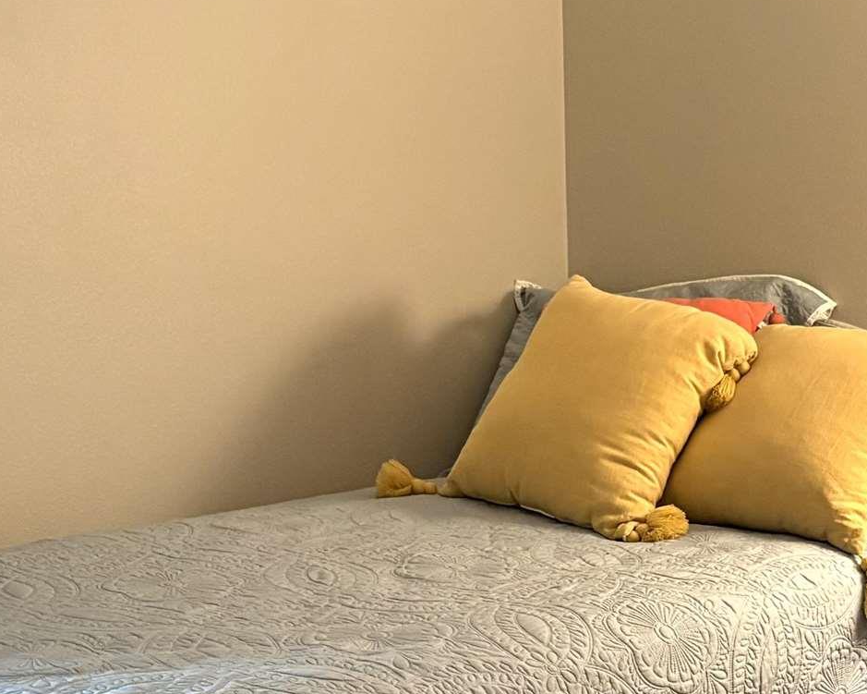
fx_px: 2130
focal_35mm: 83
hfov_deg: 22.4
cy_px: 578
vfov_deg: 18.3
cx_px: 792
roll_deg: +1.1
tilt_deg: -11.4
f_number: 1.6
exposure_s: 1/40
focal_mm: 5.96
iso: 400
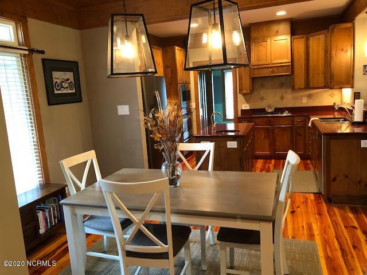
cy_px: 138
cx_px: 184
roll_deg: +3.2
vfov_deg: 49.7
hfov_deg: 63.4
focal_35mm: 28
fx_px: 297
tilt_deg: -8.7
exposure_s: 1/9
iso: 100
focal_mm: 3.99
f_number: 1.8
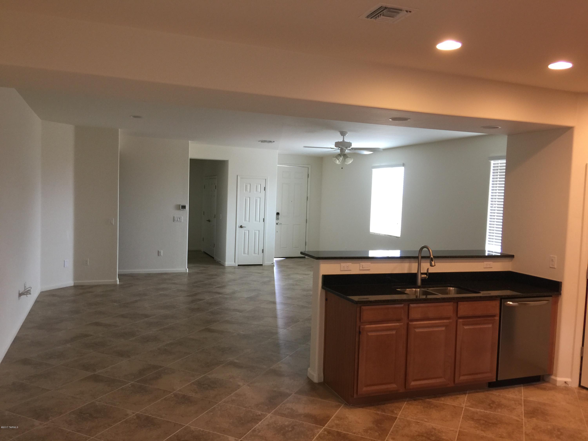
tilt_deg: -4.7
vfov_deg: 48.2
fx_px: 493
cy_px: 220
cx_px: 294
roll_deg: -1.8
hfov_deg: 61.7
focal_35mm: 29
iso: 50
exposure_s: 1/15
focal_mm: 4.15
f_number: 2.2
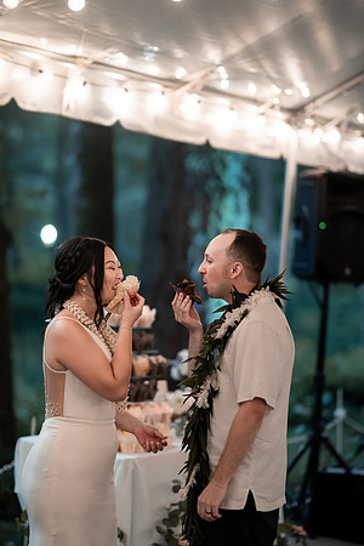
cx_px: 182
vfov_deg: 23.9
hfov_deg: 16.1
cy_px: 273
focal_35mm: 85
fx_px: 1289
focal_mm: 85
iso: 1600
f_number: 1.4
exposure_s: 1/400
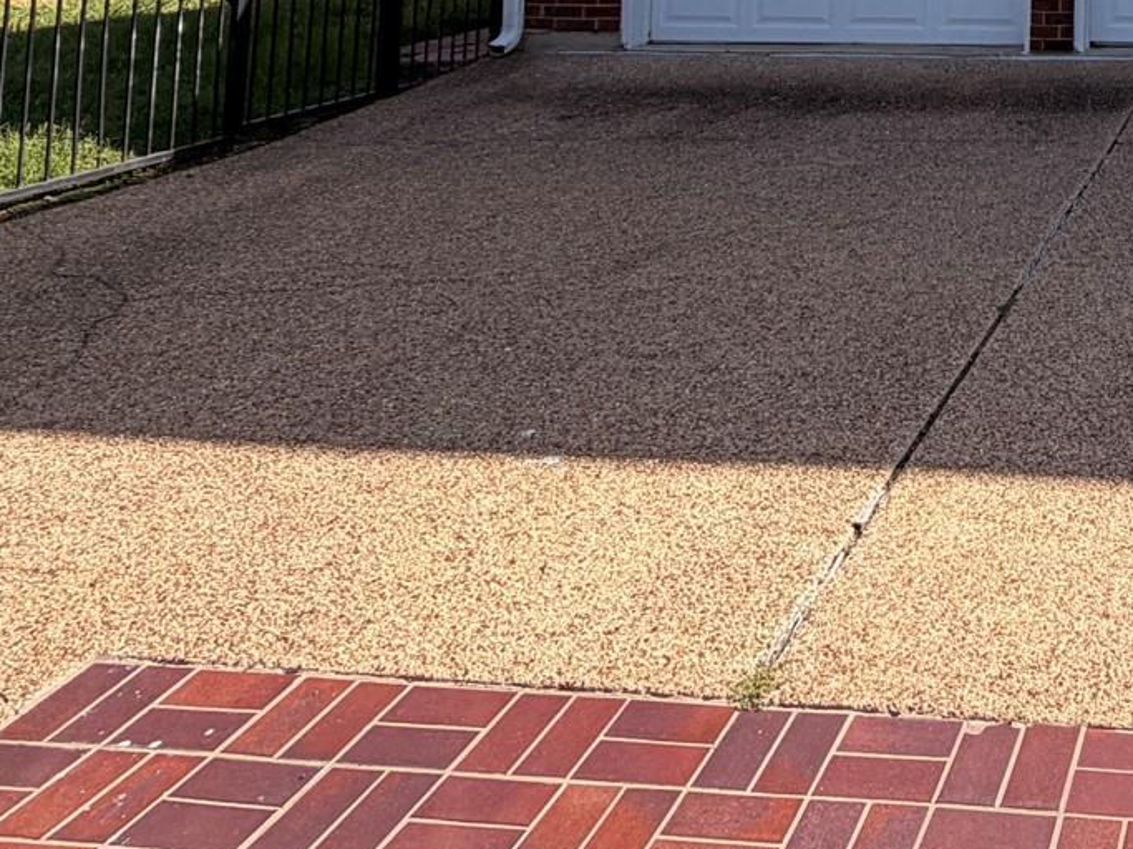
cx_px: 1234
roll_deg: +0.1
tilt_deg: +7.1
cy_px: -267
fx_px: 1374
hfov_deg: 37.7
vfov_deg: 28.1
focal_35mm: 42
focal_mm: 2.22
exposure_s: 1/770
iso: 32
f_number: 2.2
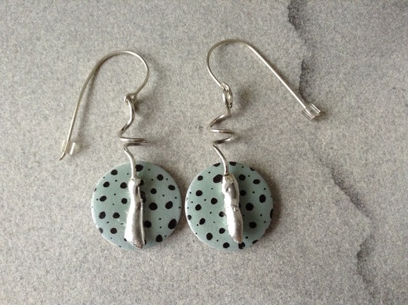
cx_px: 204
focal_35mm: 33
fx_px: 388
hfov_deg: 55.4
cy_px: 152
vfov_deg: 42.8
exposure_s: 1/24
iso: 160
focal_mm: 3.3
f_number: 2.4
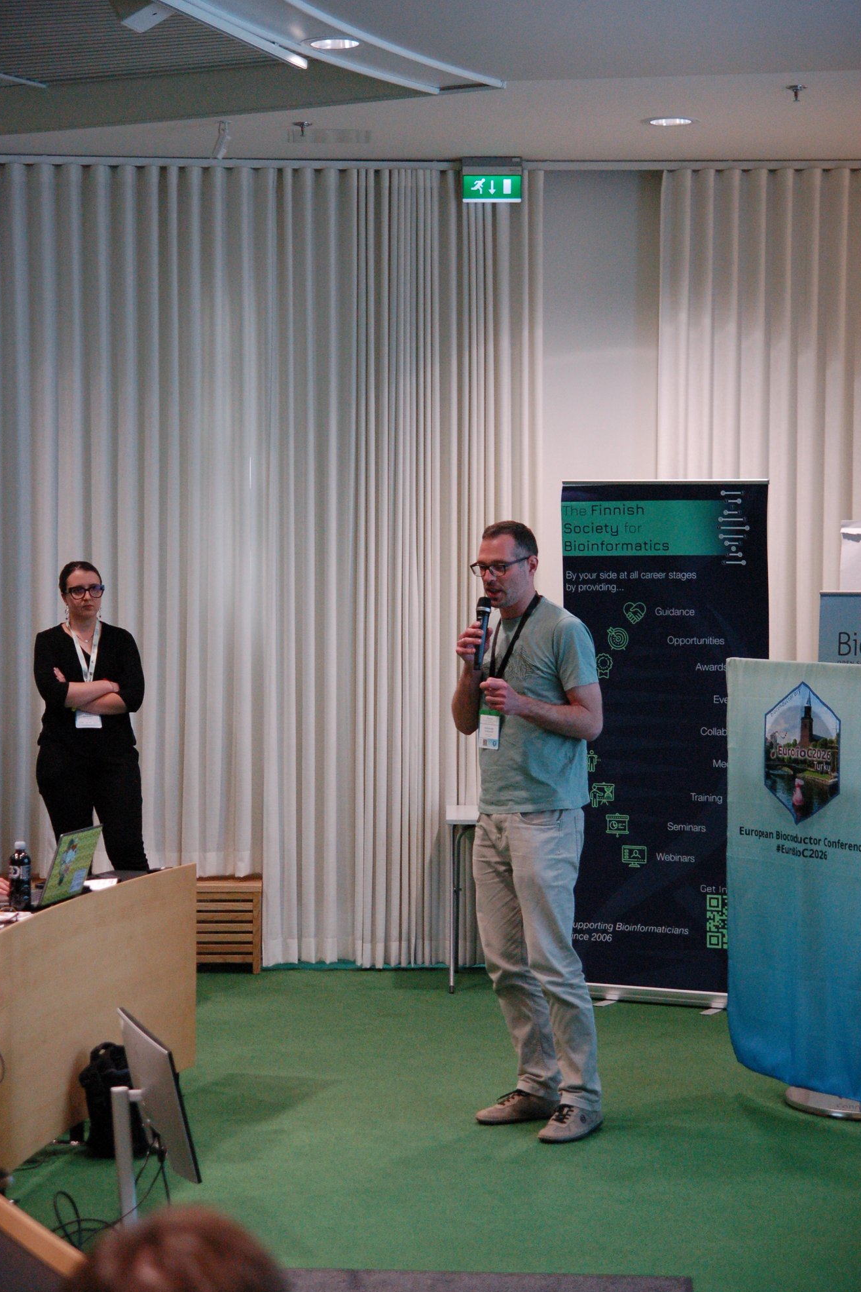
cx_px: 427
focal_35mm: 76
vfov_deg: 26.6
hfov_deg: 17.9
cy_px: 645
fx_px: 2726
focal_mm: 50
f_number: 3.5
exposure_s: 1/125
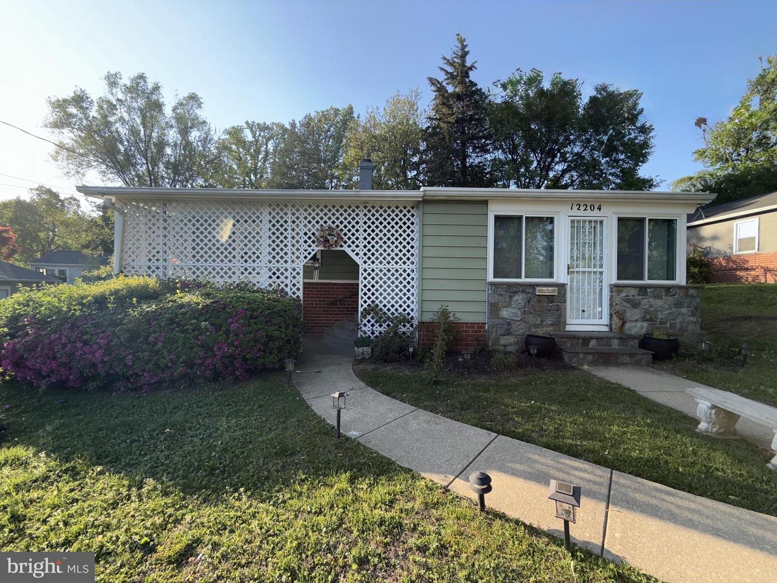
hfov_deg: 102.1
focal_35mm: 14
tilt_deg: -0.5
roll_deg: -1.4
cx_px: 388
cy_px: 292
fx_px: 314
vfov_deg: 85.7
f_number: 2.2
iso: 16
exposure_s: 1/172
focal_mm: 2.22
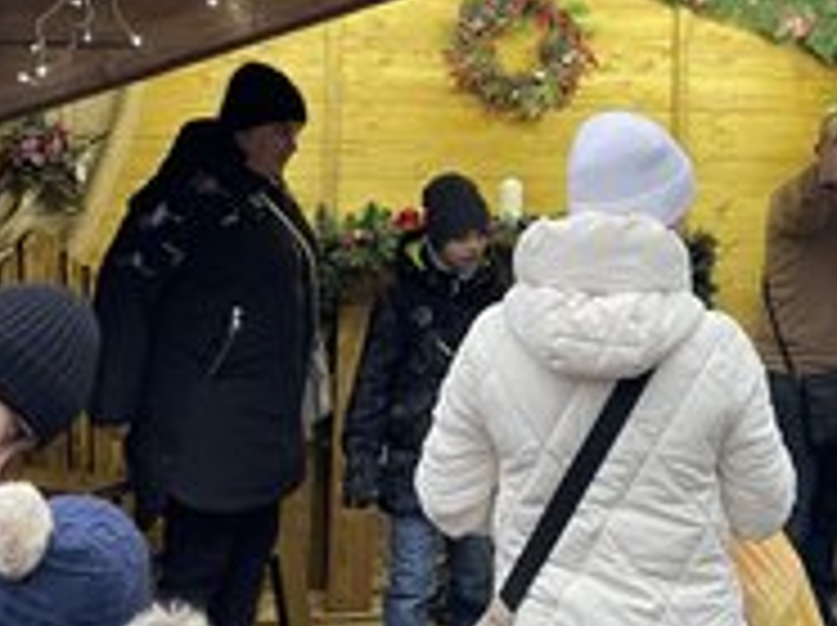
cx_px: 594
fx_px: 1352
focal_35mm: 56
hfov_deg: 33.9
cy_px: 77
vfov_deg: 25.3
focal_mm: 4.2
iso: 160
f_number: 1.6
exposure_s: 1/50
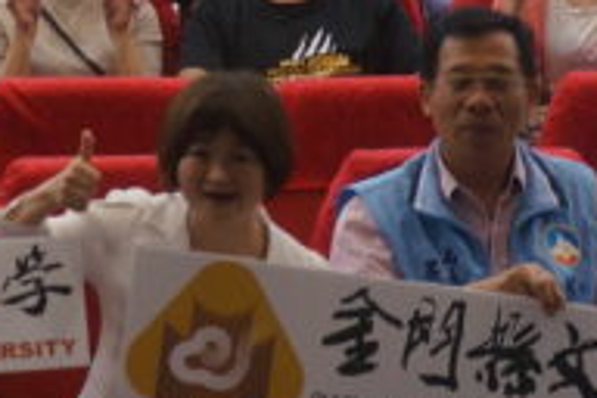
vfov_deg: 7.5
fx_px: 3045
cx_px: -143
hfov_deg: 11.0
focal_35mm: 184
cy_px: 159
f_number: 4
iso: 400
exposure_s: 1/60
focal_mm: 23
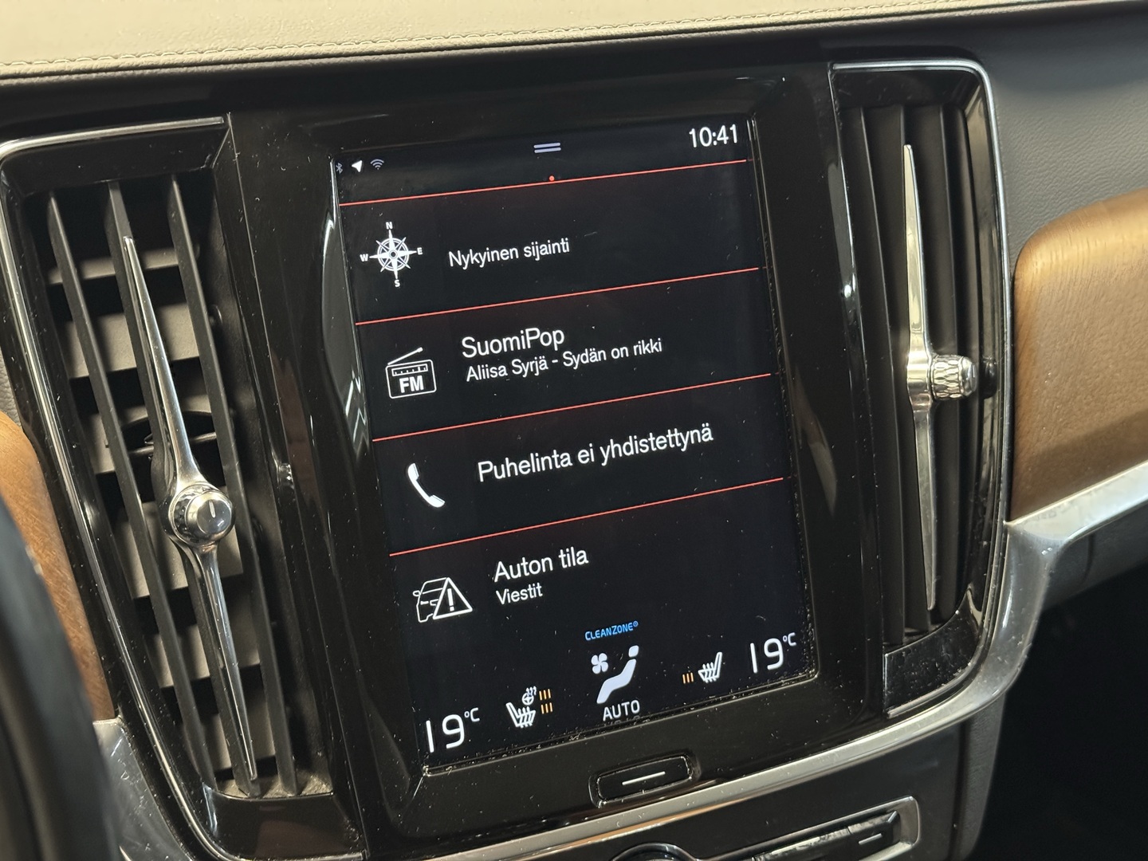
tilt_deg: -25.8
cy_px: 430
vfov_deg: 30.3
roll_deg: -2.2
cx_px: 574
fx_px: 1592
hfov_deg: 39.7
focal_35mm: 48
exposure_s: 1/27
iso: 800
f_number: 1.78
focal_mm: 6.76
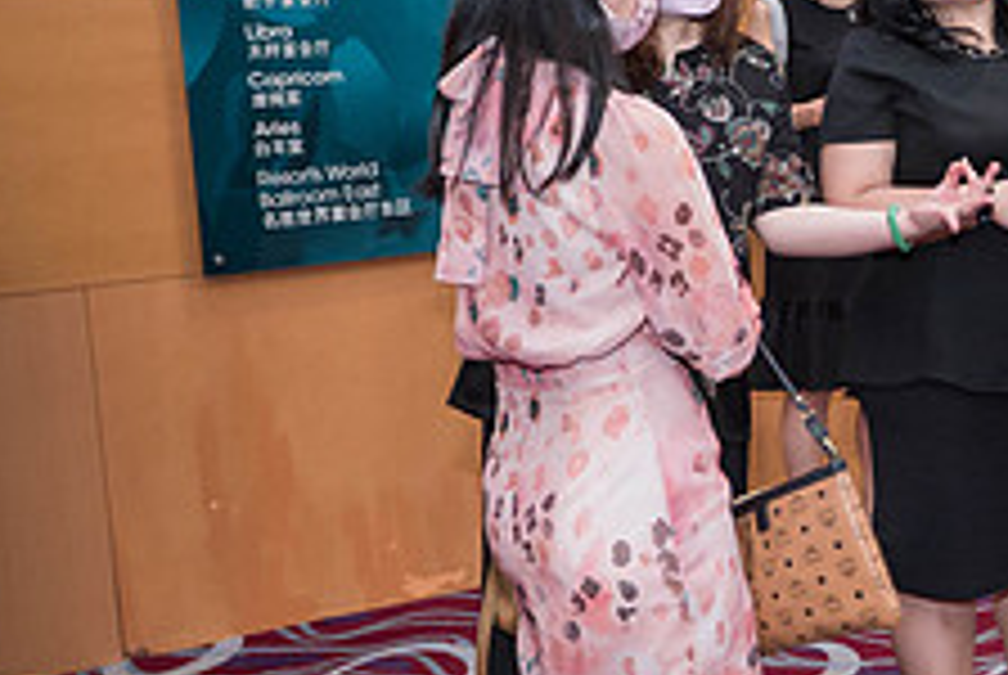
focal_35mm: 78
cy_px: 340
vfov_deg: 17.5
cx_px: 1053
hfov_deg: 24.5
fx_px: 2187
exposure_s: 1/125
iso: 1600
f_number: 1.7
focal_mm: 14
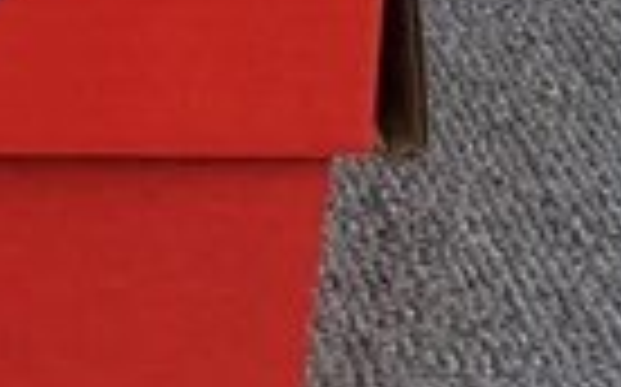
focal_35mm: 152
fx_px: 2570
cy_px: -360
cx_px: -472
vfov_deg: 8.2
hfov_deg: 12.6
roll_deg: -0.1
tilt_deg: -18.5
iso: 25
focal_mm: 3.3
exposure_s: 1/702
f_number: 2.4
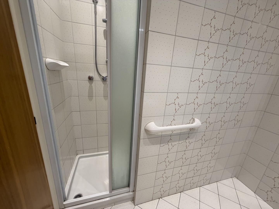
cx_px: 140
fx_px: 113
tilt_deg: -15.2
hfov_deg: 102.1
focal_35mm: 14
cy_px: 104
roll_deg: -4.4
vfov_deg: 85.7
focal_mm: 2.22
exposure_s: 1/100
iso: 200
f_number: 2.2
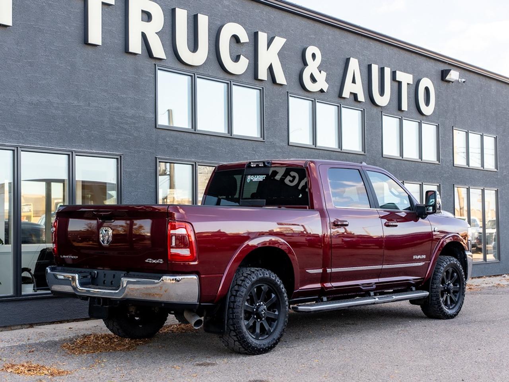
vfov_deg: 25.9
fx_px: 831
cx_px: 263
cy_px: 204
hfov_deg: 34.1
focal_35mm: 57
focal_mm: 42.1
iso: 160
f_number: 4
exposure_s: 1/250
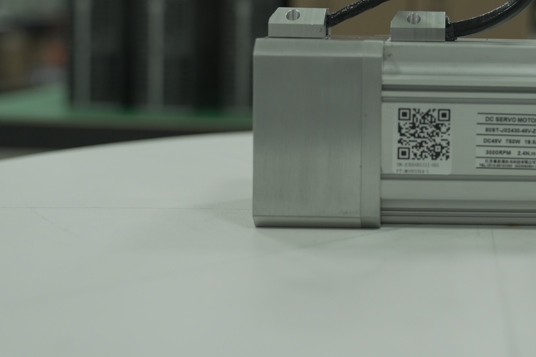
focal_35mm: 66
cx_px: 497
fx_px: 983
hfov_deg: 29.1
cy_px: 79
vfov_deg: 20.4
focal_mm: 35
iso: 500
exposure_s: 1/125
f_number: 3.2
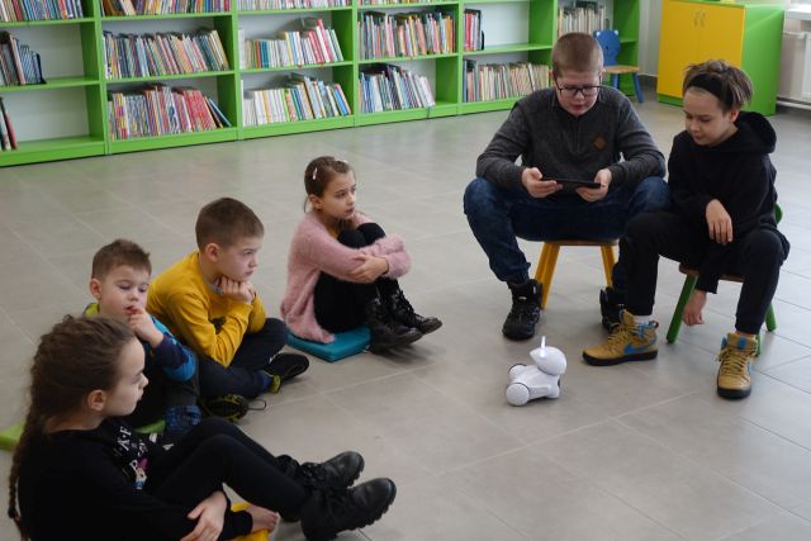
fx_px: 1104
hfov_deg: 40.3
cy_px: 270
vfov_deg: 27.5
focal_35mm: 49
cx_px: 406
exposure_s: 1/50
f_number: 2.8
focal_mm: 17.83
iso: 200
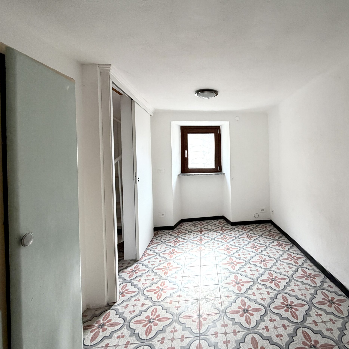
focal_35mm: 17
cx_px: 224
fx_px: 194
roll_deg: +2.3
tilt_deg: -3.2
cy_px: 173
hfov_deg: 81.9
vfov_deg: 84.0
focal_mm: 2.22
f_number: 2.2
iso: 200
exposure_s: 1/121
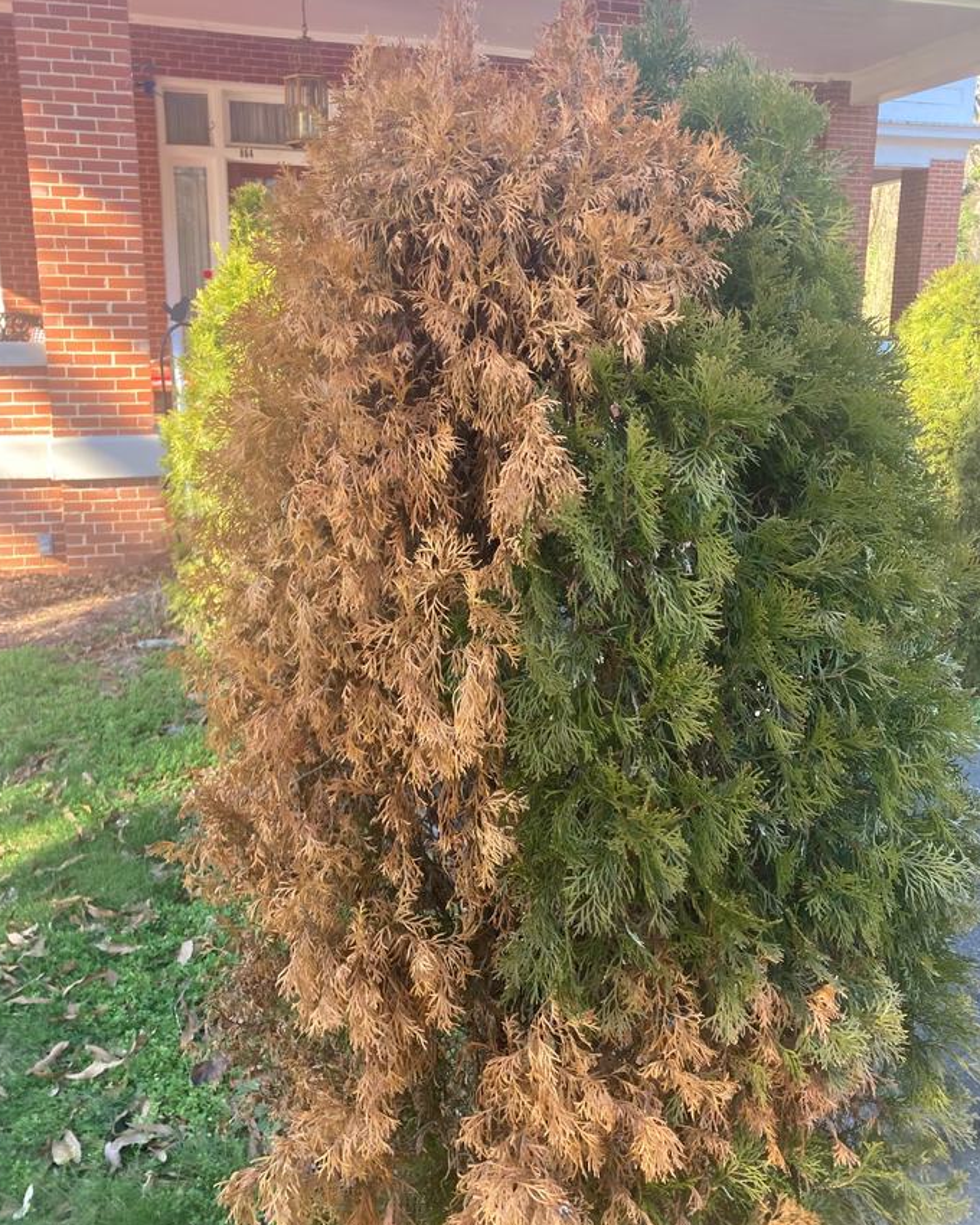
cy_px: 569
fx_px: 1088
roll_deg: -0.3
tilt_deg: -12.0
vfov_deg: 58.7
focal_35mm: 30
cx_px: 481
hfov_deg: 48.5
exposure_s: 1/120
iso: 50
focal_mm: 3.99
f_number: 1.8
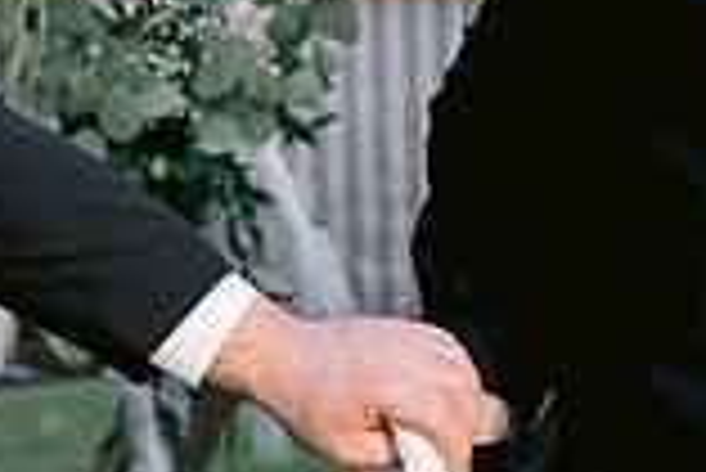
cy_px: -61
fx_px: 3631
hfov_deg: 11.1
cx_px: 337
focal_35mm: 185
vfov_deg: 7.4
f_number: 3.5
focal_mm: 50
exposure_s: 1/400
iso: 400
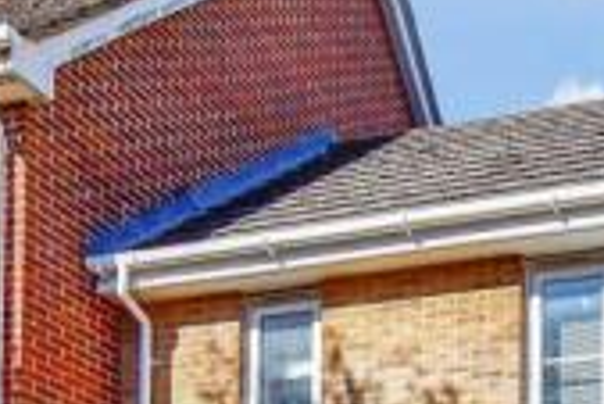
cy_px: 703
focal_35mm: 58
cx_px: 495
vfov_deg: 18.8
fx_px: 974
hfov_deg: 33.3
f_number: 8
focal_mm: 10
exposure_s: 1/800
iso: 400
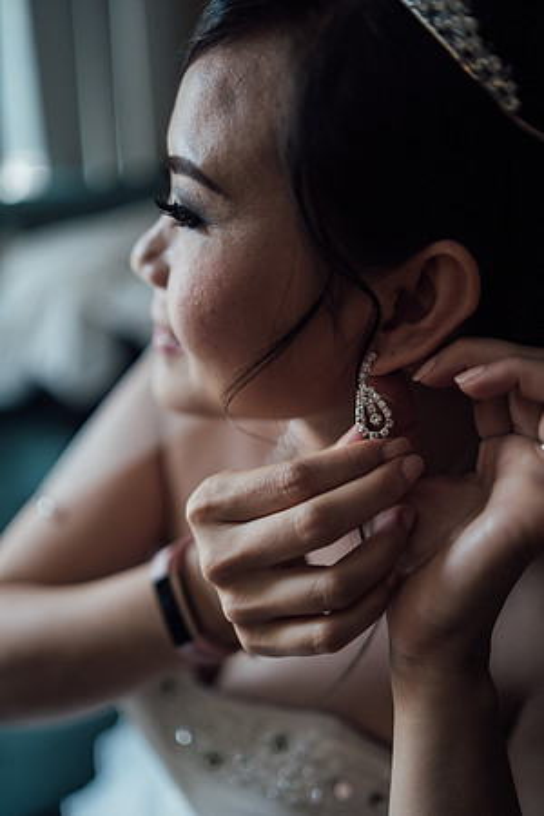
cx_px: 272
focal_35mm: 35
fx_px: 793
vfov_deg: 54.4
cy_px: 408
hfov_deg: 37.9
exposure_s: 1/800
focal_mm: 35
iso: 320
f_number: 1.4
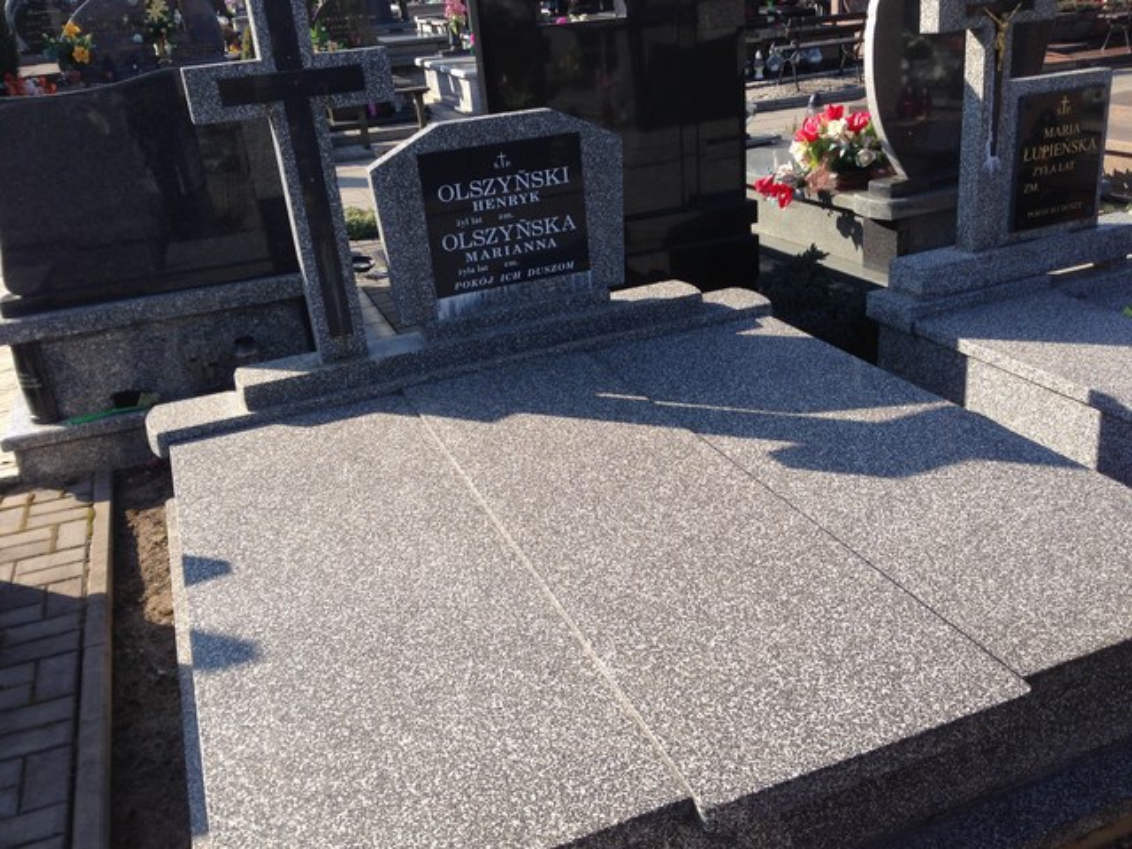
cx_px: 566
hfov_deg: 55.4
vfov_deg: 42.9
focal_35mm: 33
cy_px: 424
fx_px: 1079
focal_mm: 4.12
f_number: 2.4
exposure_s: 1/723
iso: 50
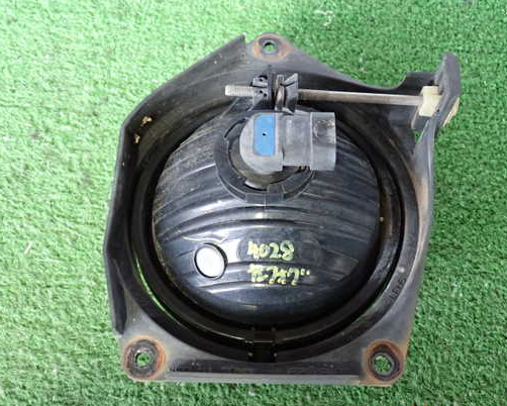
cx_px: 274
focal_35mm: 42
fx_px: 630
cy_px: 202
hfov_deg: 43.8
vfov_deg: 35.7
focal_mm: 6.37
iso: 800
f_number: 2.5
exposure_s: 1/25
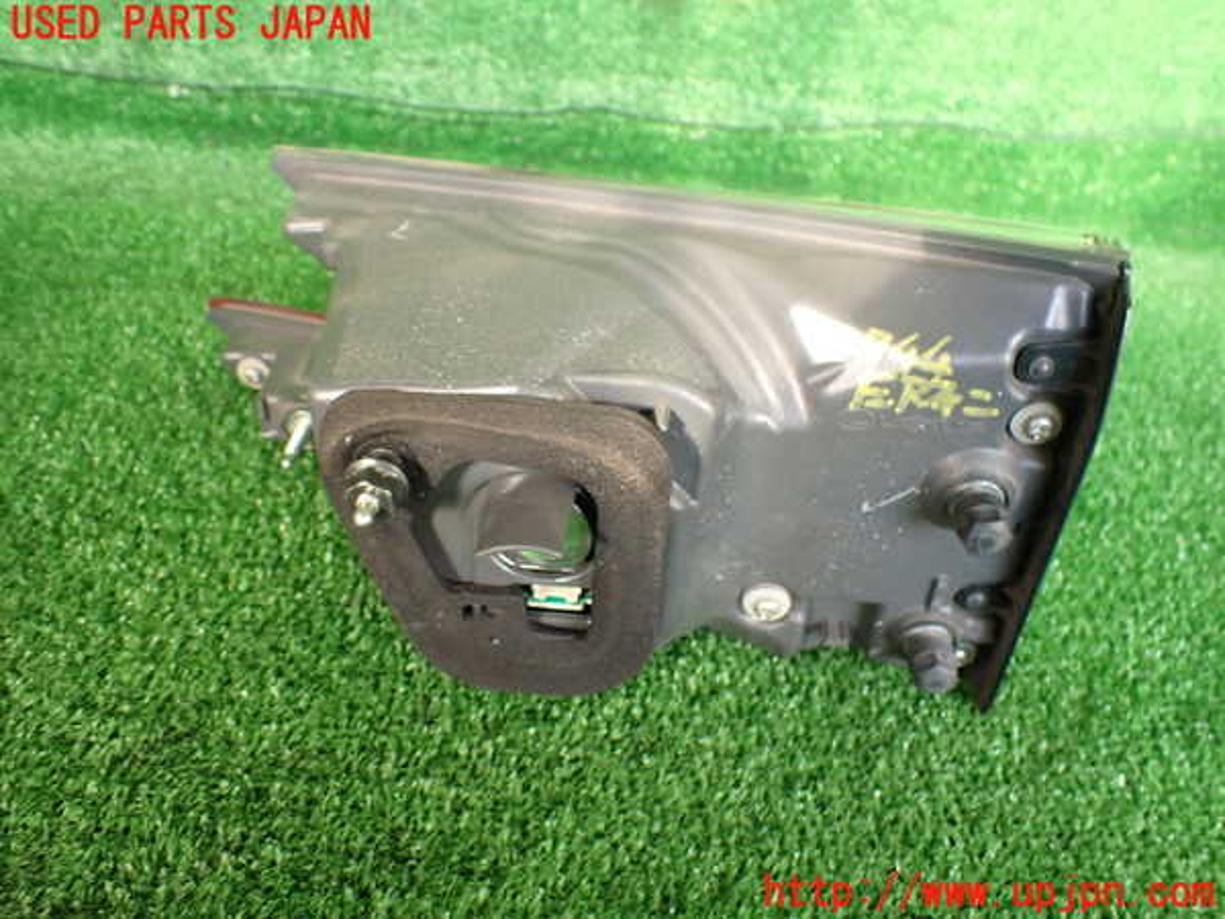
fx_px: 1062
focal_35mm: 30
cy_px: 460
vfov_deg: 46.8
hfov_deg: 60.0
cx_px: 612
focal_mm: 5.4
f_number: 2.3
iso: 500
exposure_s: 1/125
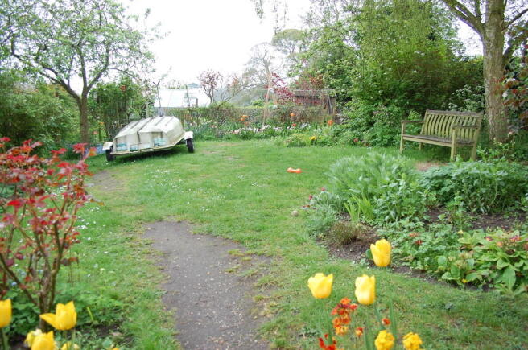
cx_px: 264
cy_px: 175
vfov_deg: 47.8
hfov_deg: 67.5
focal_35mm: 27
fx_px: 395
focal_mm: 18
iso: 320
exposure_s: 1/125
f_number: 5.6
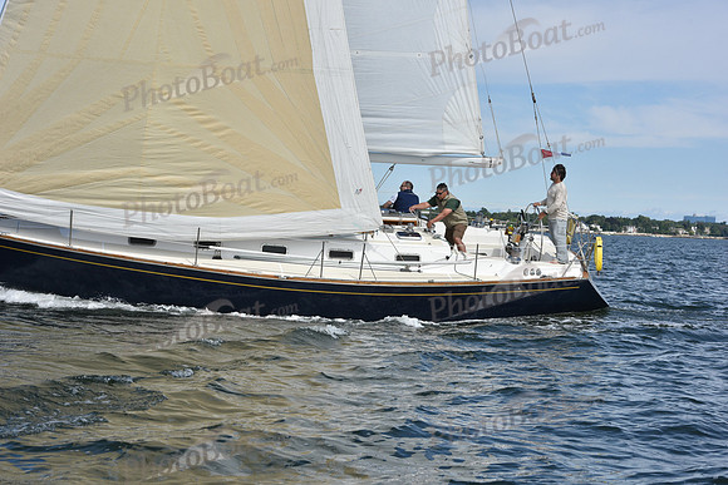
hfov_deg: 28.8
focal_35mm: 70
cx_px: 364
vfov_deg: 19.5
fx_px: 1416
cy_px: 242
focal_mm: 70
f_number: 10
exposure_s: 1/1000
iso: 320
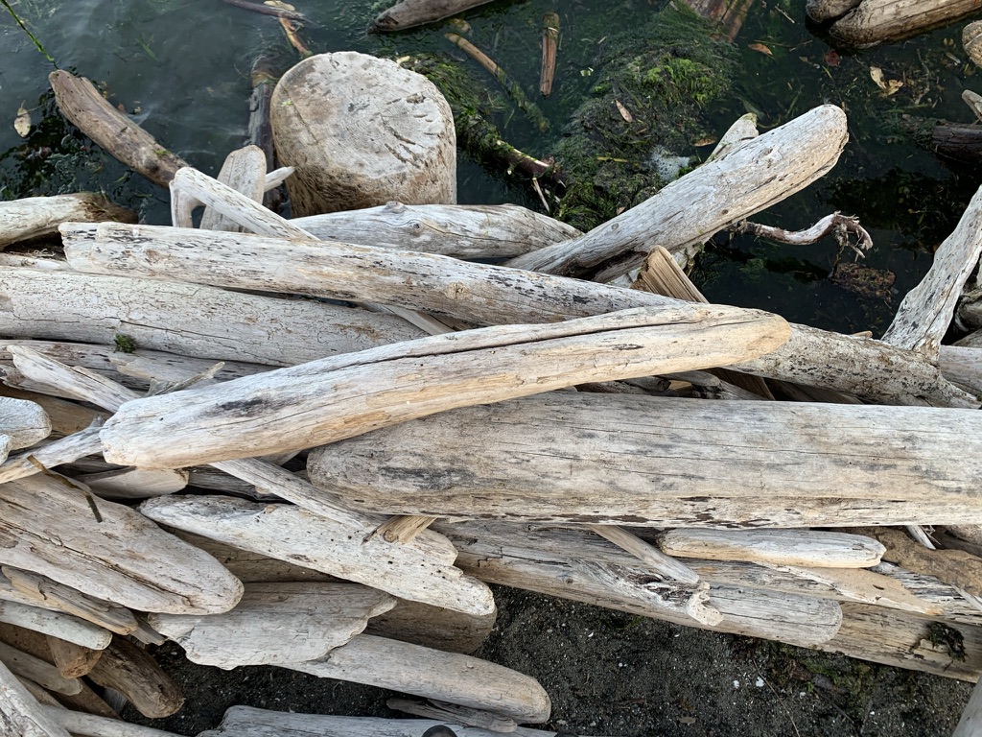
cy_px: 368
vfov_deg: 53.1
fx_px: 738
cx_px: 491
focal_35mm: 26
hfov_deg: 67.3
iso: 40
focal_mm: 4.25
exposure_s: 1/121
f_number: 1.8
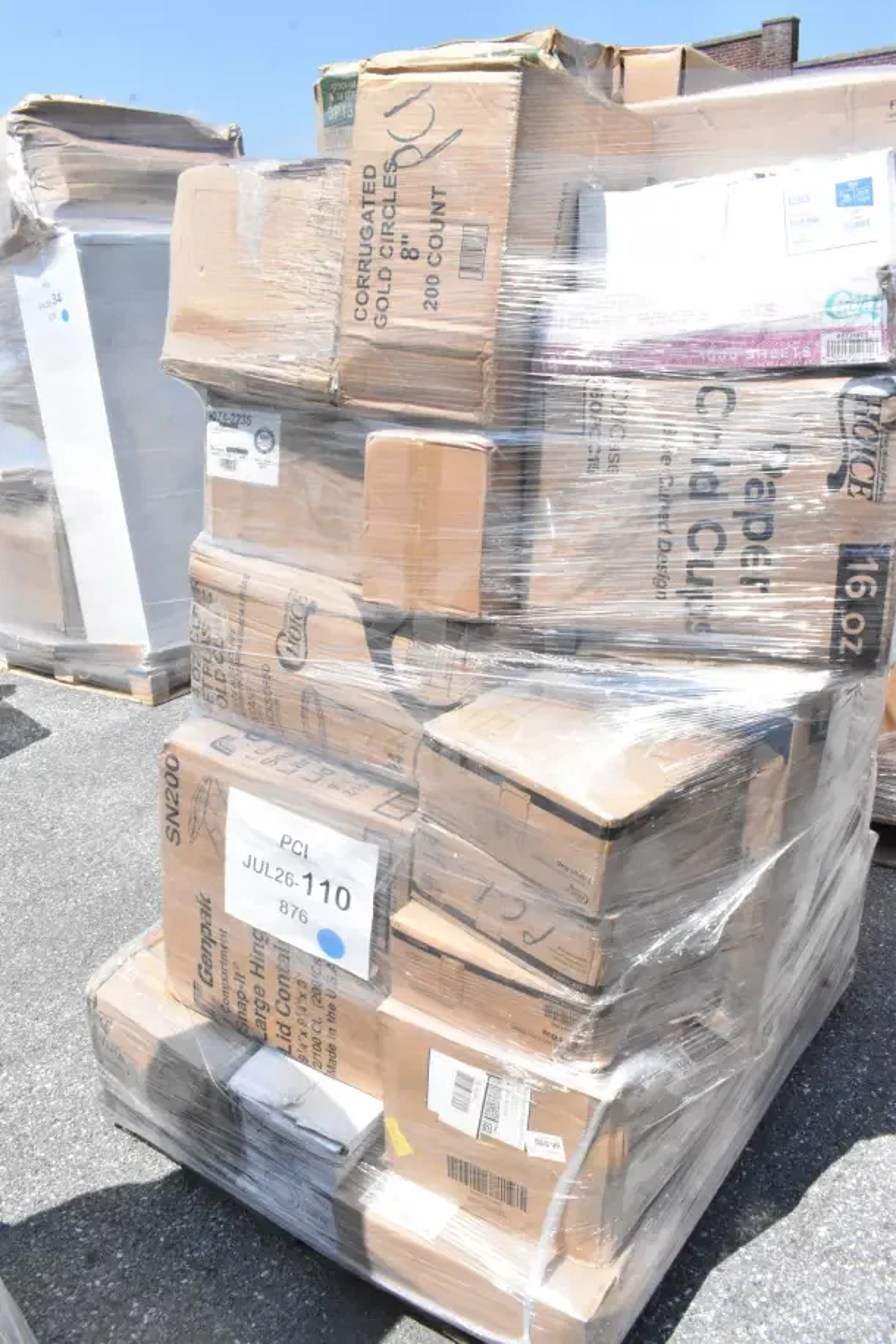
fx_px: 1008
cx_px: 448
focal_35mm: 27
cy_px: 672
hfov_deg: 47.9
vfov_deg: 67.4
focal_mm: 18
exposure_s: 1/2000
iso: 6400
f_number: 22
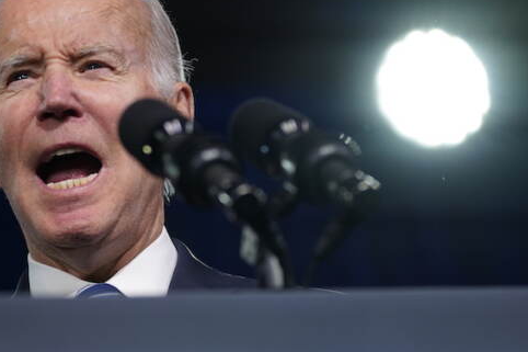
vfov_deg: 4.7
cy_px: 280
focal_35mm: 289
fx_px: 4237
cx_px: 99
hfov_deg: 7.1
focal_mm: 136
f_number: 2.8
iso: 640
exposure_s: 1/250
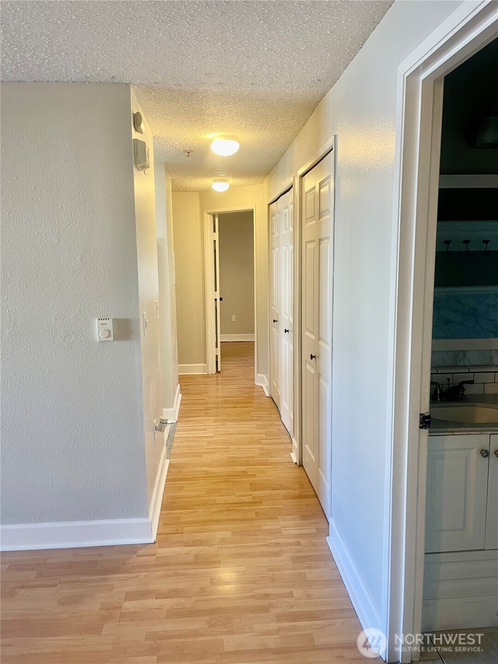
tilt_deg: -8.0
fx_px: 480
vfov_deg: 69.4
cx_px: 249
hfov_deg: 54.9
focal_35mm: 25
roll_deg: +0.5
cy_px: 332
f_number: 1.6
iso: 80
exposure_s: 1/60
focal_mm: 5.1
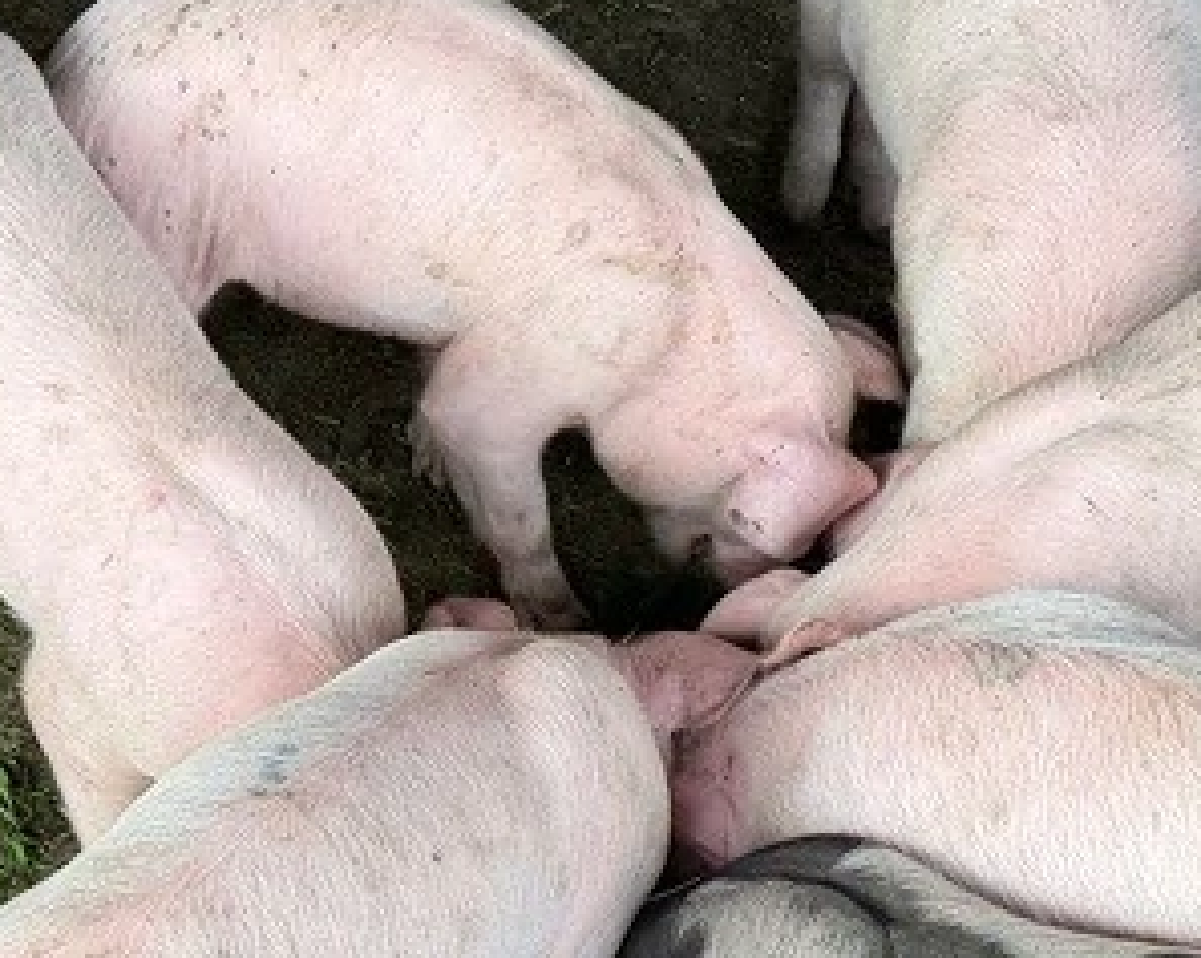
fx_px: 2805
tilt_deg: -43.6
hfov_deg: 23.9
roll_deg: -2.5
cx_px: 283
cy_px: 728
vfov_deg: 19.2
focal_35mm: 79
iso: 64
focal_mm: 6.76
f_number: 1.78
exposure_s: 1/278
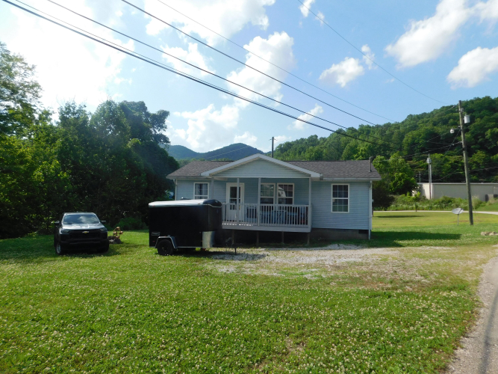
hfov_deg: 73.9
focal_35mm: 23
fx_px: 331
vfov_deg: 58.9
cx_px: 249
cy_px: 187
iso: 125
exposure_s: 1/500
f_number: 6
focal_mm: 4
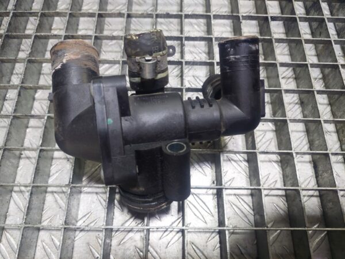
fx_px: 249
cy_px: 130
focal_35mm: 25
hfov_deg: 69.4
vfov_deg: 54.9
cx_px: 172
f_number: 1.8
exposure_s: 1/50
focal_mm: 5.23
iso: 200
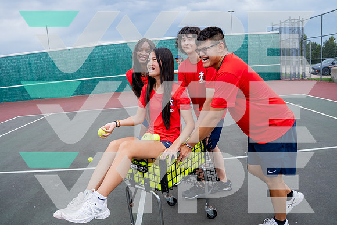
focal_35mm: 26
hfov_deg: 69.2
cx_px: 168
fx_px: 244
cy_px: 112
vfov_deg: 49.5
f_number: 4
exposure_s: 1/1000
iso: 400
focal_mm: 23
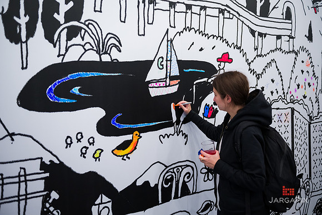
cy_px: 108
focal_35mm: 38
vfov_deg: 35.0
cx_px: 161
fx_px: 340
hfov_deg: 50.7
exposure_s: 1/200
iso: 2500
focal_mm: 38
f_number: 3.2
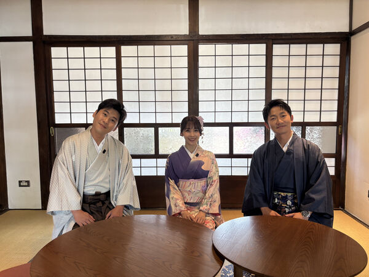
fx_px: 277
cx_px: 184
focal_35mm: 26
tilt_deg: -4.2
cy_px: 138
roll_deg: +0.3
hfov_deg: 67.3
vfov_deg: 53.1
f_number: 1.6
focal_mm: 5.96
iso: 125
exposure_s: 1/60
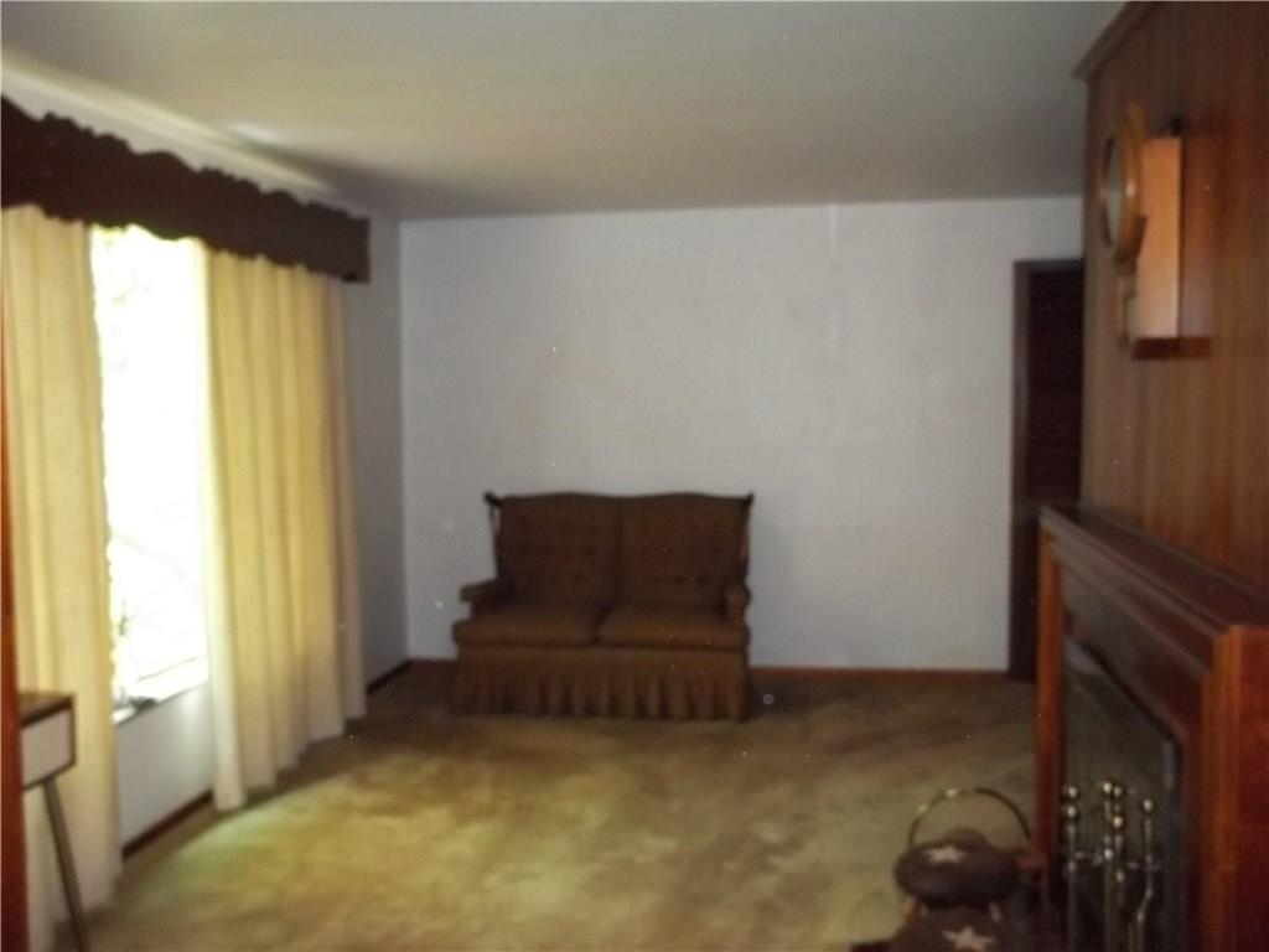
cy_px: 476
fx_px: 1210
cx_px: 634
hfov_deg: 55.4
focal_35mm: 33
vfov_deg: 42.9
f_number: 3.3
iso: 320
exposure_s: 1/30
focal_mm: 5.9
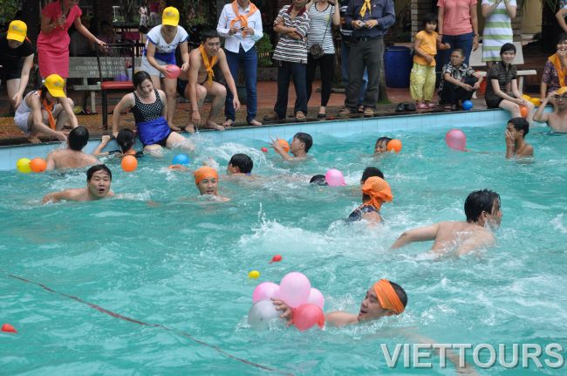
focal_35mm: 93
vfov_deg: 14.7
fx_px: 1462
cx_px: 284
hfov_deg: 21.9
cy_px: 188
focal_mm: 62
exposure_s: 1/250
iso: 200
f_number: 8
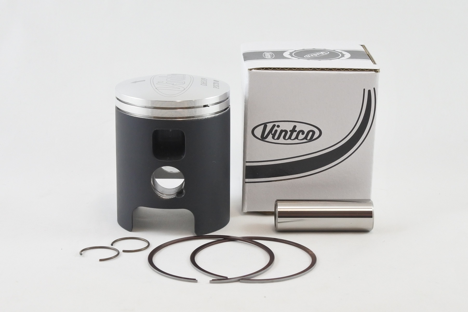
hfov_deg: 31.9
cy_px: 156
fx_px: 819
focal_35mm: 63
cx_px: 234
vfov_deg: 21.6
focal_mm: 23.6
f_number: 5
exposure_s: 1/125
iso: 560
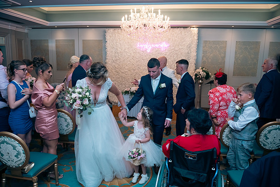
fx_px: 187
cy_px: 94
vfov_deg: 53.2
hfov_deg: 73.7
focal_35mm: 24
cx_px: 140
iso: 640
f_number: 3.5
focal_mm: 24
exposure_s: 1/160
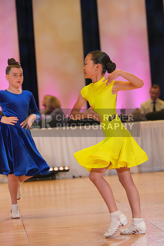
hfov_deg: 8.6
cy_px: 123
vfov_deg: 12.8
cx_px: 82
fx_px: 1093
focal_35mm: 160
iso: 3200
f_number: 5.6
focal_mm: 160
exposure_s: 1/400
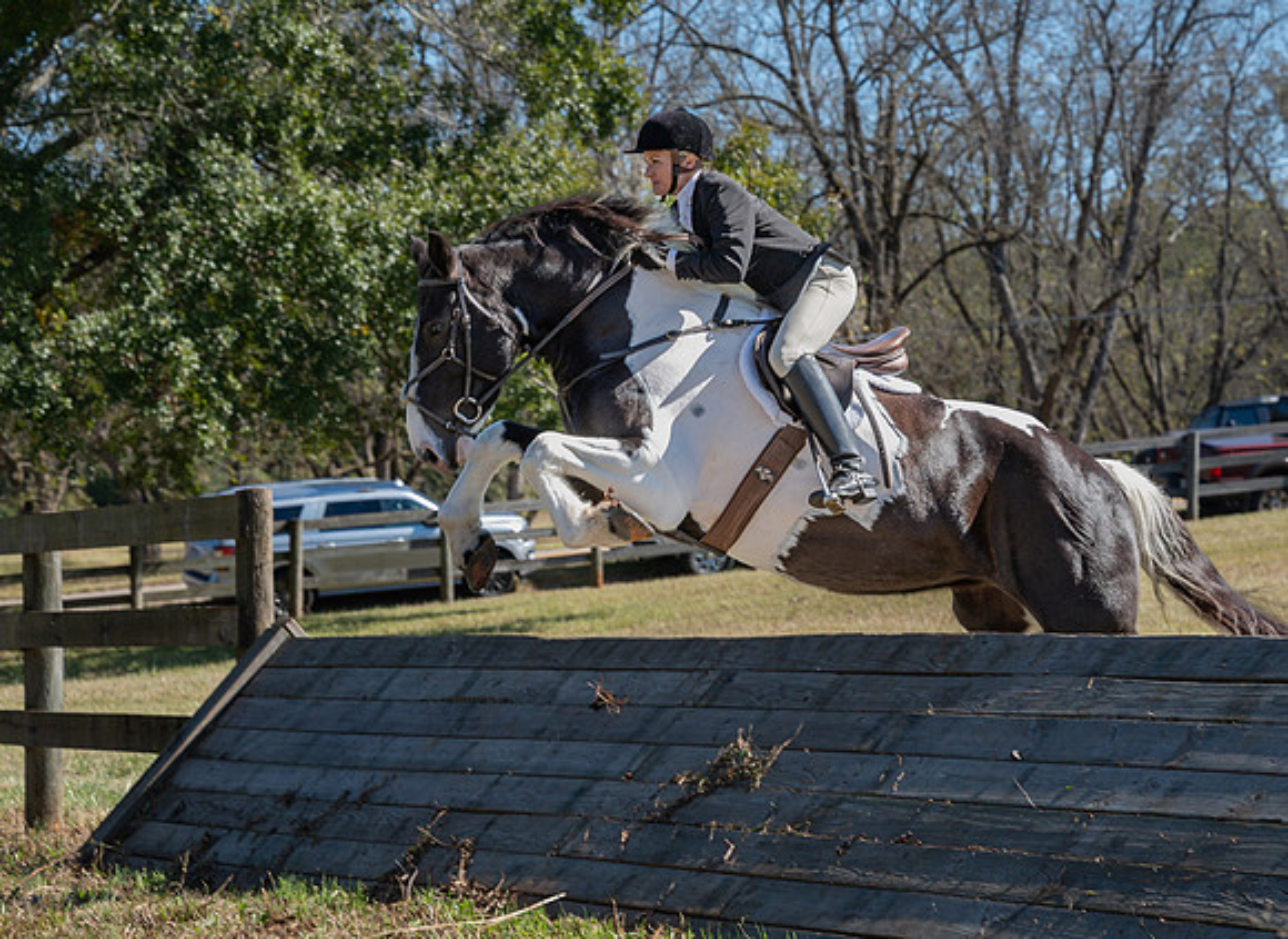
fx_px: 3879
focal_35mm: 105
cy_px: 370
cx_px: 568
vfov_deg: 13.8
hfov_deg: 18.8
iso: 200
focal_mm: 70
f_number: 5.6
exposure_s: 1/500
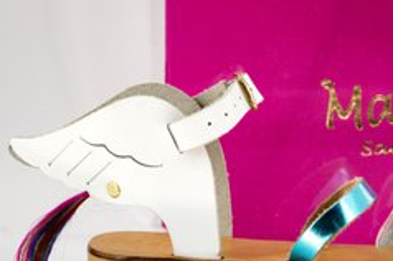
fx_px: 3467
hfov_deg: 6.5
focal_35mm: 318
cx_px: 291
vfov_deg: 4.3
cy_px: 216
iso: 100
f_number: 5.6
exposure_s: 1/80
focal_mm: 105
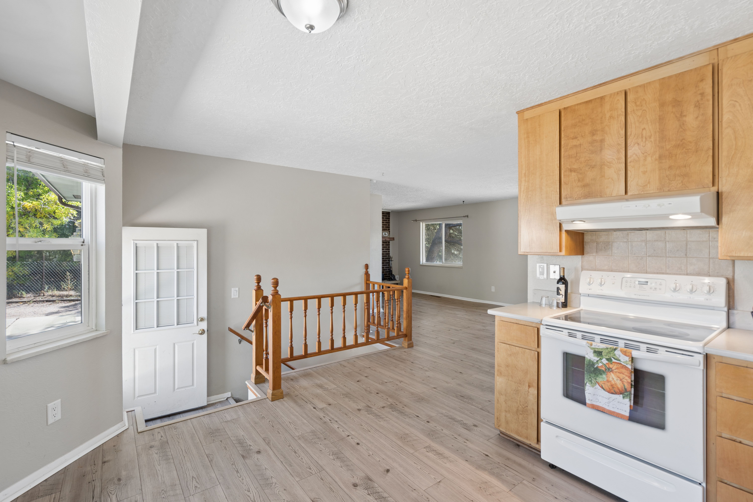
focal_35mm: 16
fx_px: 335
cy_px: 251
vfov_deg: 73.7
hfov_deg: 96.7
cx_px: 376
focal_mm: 16
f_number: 6.7
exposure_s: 1/15
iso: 100
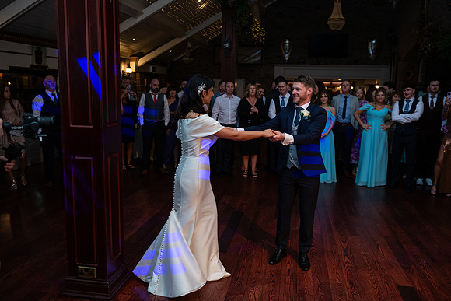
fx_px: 401
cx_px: 226
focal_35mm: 32
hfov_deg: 58.7
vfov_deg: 41.1
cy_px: 150
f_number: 3.5
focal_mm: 32
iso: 640
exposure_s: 1/160
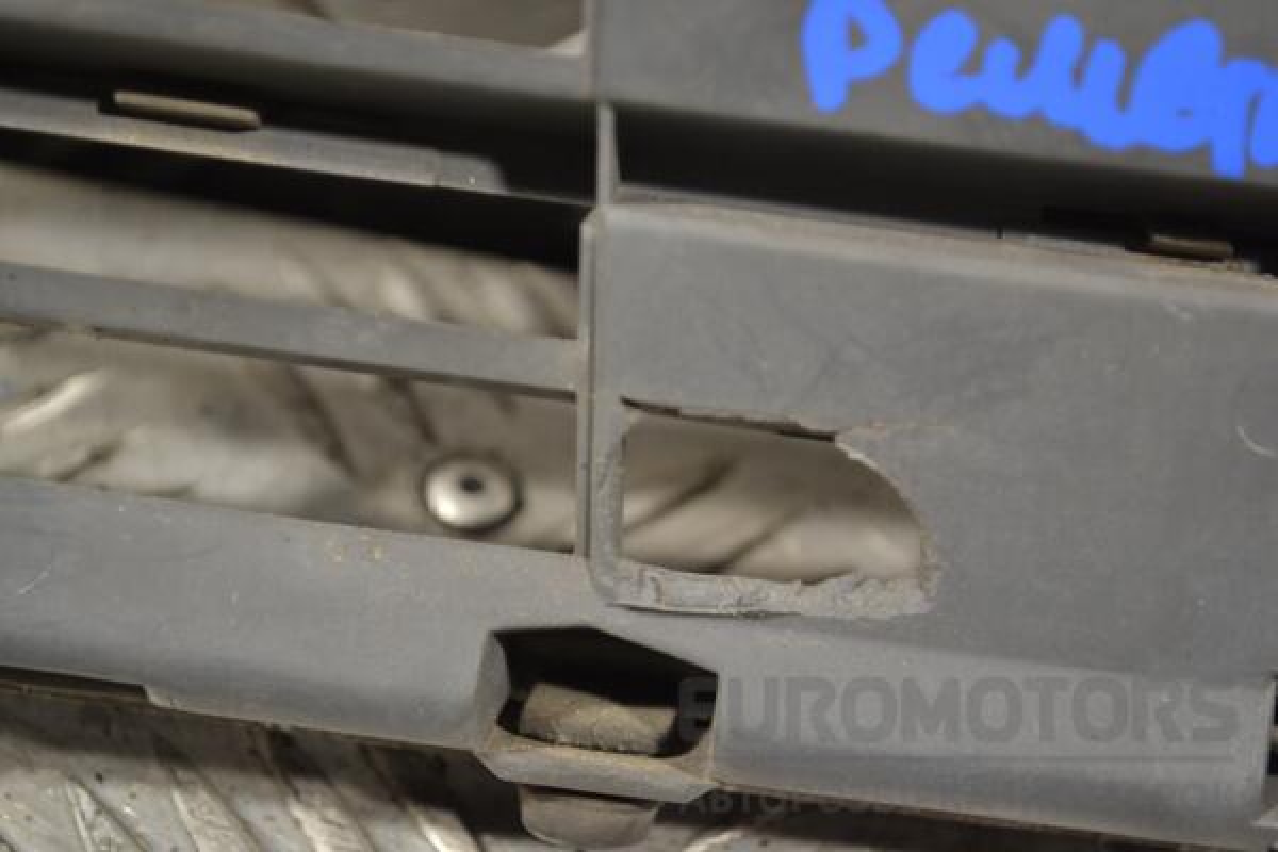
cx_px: 639
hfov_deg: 24.6
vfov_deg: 16.6
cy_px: 426
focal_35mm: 82
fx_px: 2929
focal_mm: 55
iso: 1000
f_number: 5.6
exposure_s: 1/60
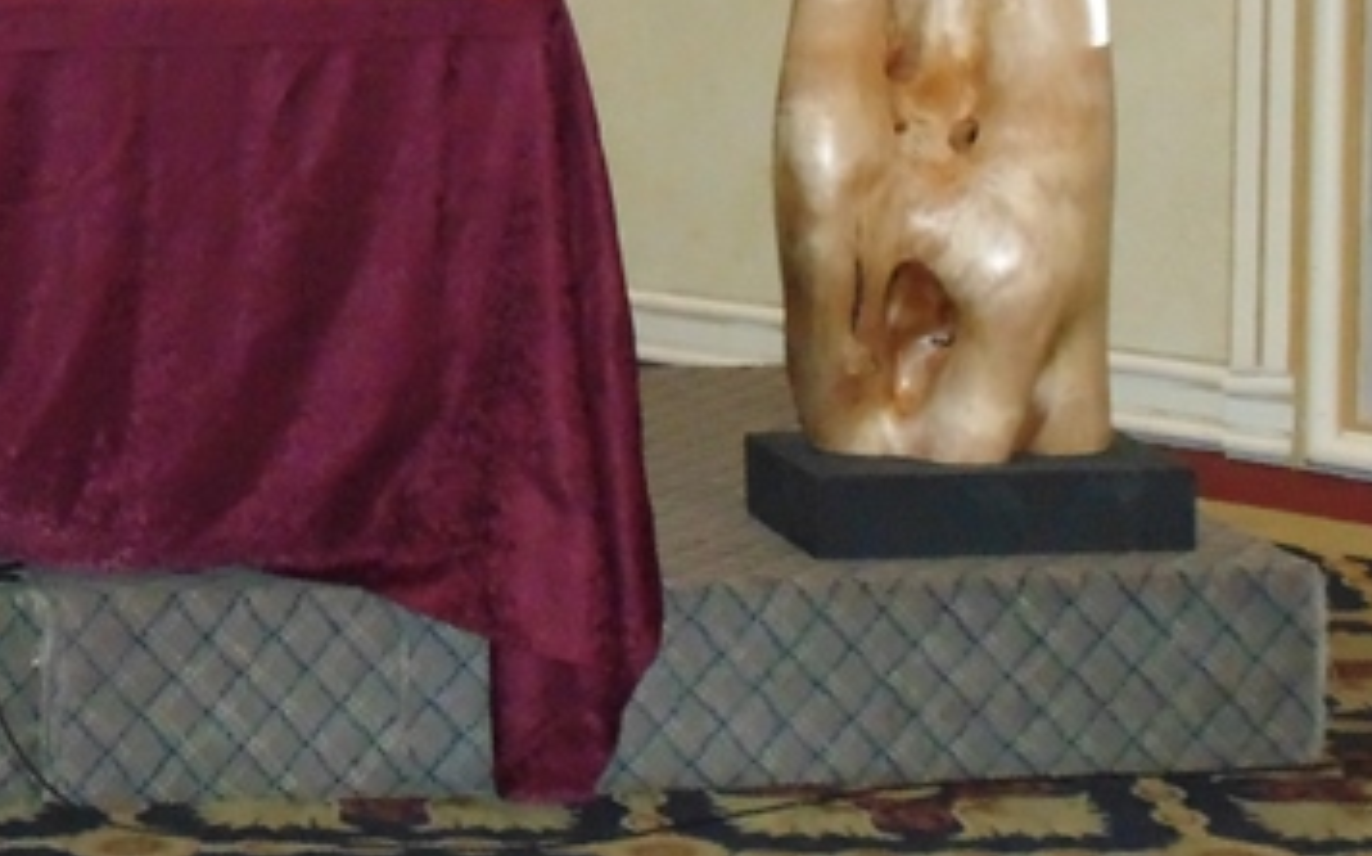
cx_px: -77
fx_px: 4110
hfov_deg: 18.3
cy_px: -98
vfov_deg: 11.7
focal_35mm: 110
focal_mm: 7.4
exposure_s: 1/50
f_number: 3.6
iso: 800
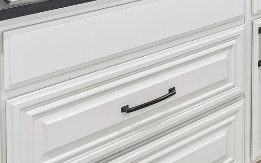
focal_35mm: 62
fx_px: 441
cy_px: -147
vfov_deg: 16.7
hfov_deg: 29.2
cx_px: 300
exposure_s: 1/6
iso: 400
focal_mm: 10
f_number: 8
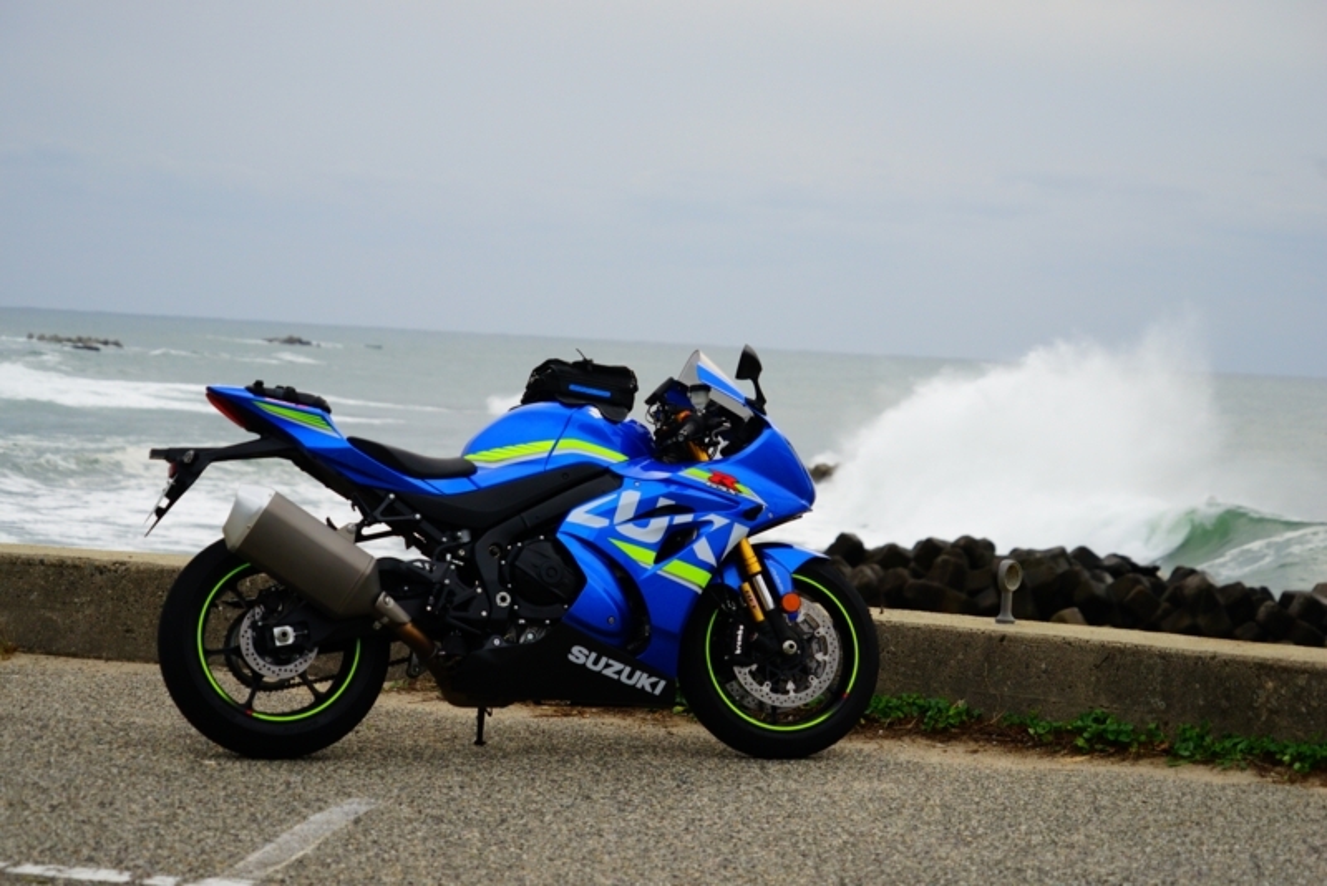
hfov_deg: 18.3
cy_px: 443
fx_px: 4130
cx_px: 664
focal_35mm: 112
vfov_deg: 12.2
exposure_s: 1/2000
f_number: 5.6
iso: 1250
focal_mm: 112
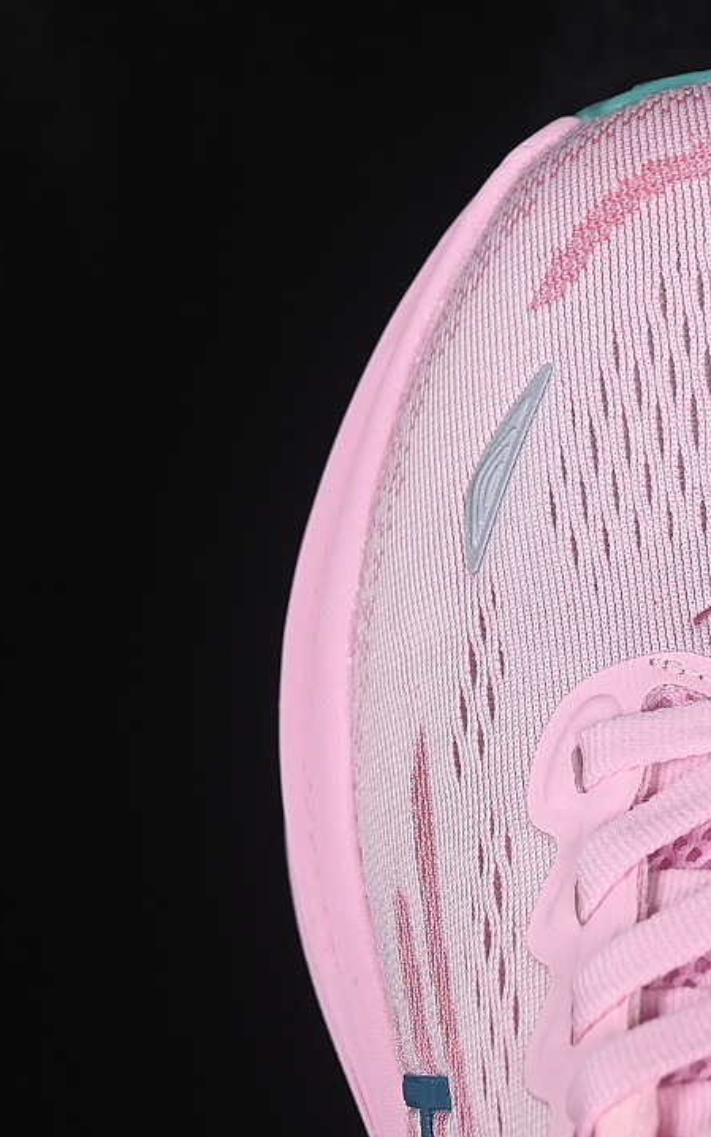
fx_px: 3564
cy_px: 568
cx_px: 782
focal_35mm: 115
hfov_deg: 11.2
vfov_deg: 18.1
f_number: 7.1
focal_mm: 50
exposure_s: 1/80
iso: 160
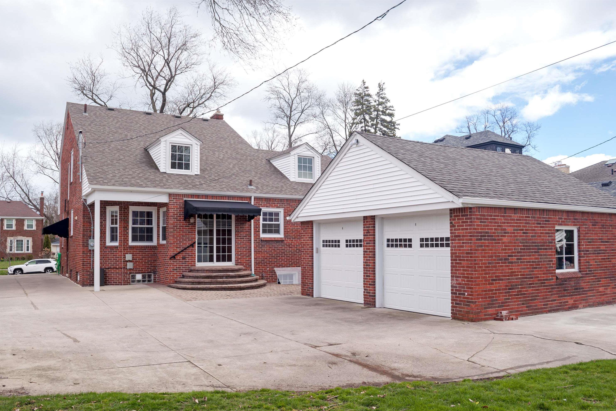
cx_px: 299
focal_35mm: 28
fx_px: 479
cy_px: 212
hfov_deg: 65.5
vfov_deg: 46.4
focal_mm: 18
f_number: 8
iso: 200
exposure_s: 1/200
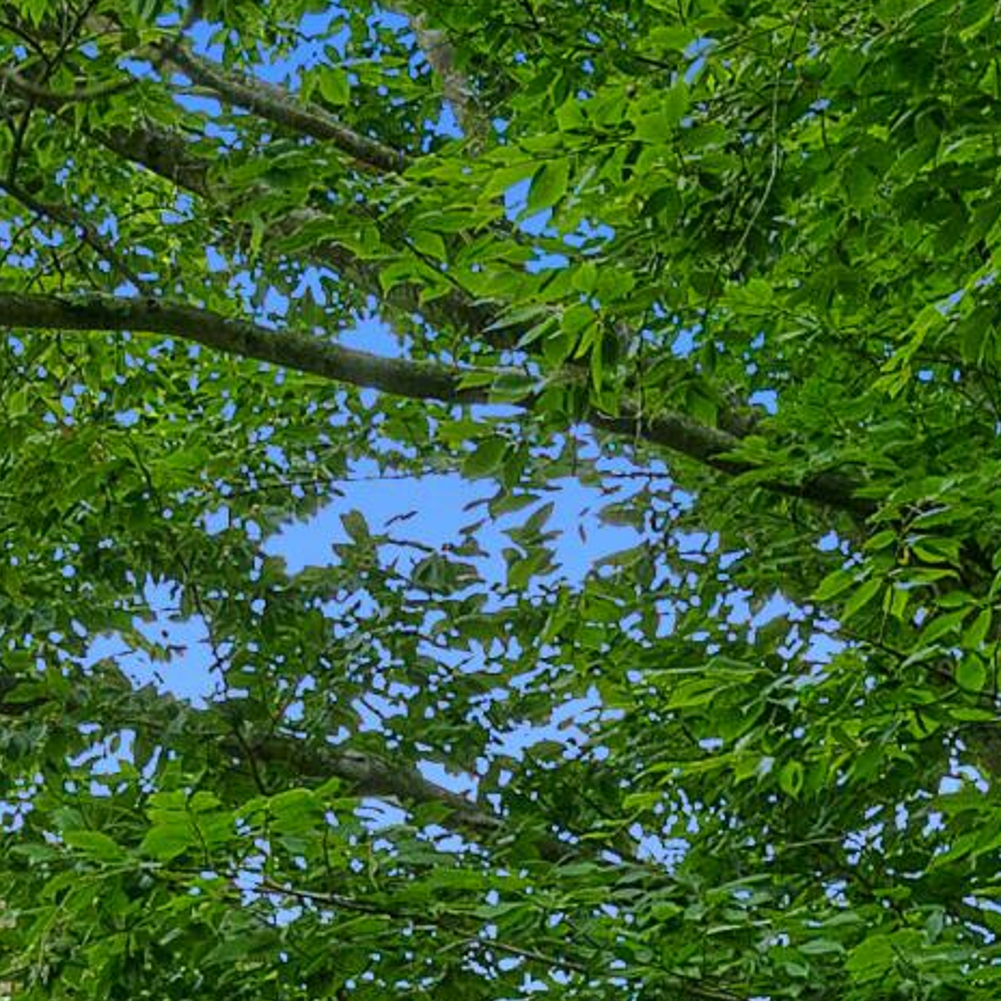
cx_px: 1262
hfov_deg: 9.2
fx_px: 6118
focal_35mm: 187
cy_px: 2104
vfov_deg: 8.8
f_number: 9
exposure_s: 1/160
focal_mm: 34
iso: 640
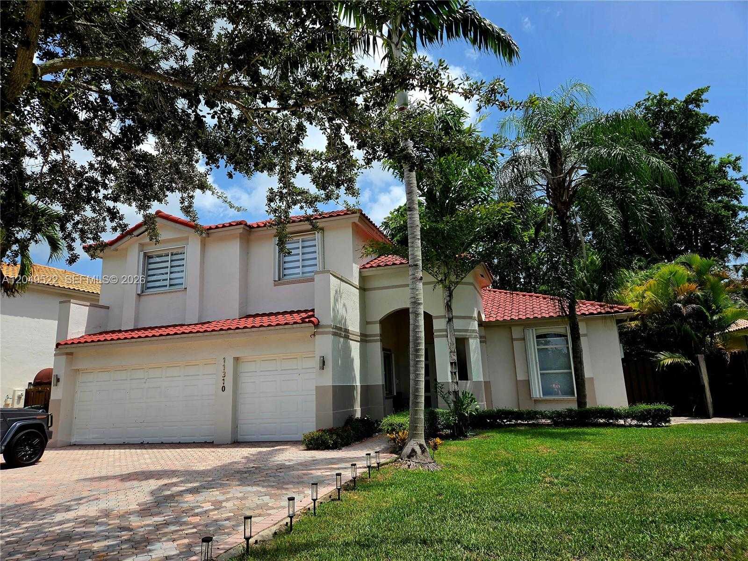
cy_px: 280
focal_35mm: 23
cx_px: 374
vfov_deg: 58.9
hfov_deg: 73.9
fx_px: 497
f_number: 1.8
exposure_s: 1/5000
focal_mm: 5.4
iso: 80
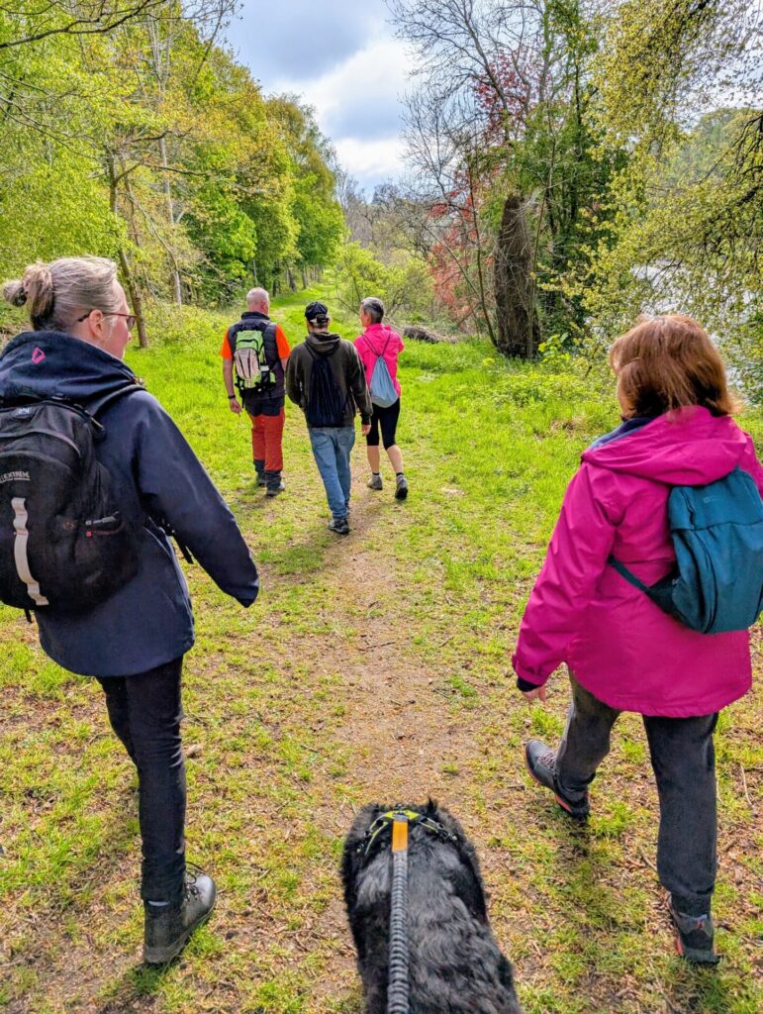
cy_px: 507
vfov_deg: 71.5
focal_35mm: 24
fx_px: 704
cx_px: 382
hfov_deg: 56.9
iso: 24
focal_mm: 6.9
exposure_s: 1/1302
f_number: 1.68
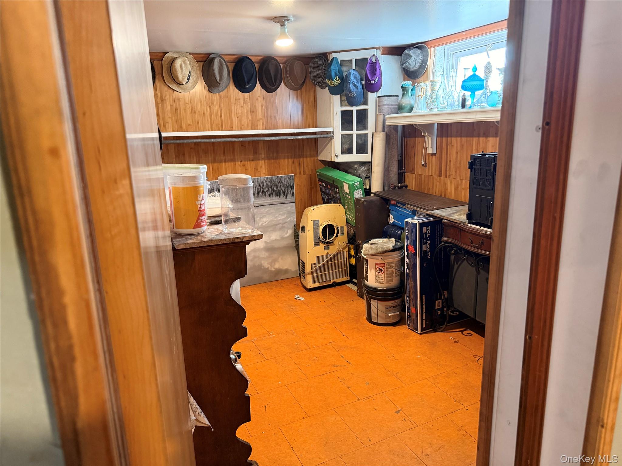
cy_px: 233
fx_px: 431
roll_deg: +1.9
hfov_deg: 71.6
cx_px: 311
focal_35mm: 24
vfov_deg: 56.8
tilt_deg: -11.9
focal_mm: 6.76
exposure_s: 1/60
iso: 400
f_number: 1.78
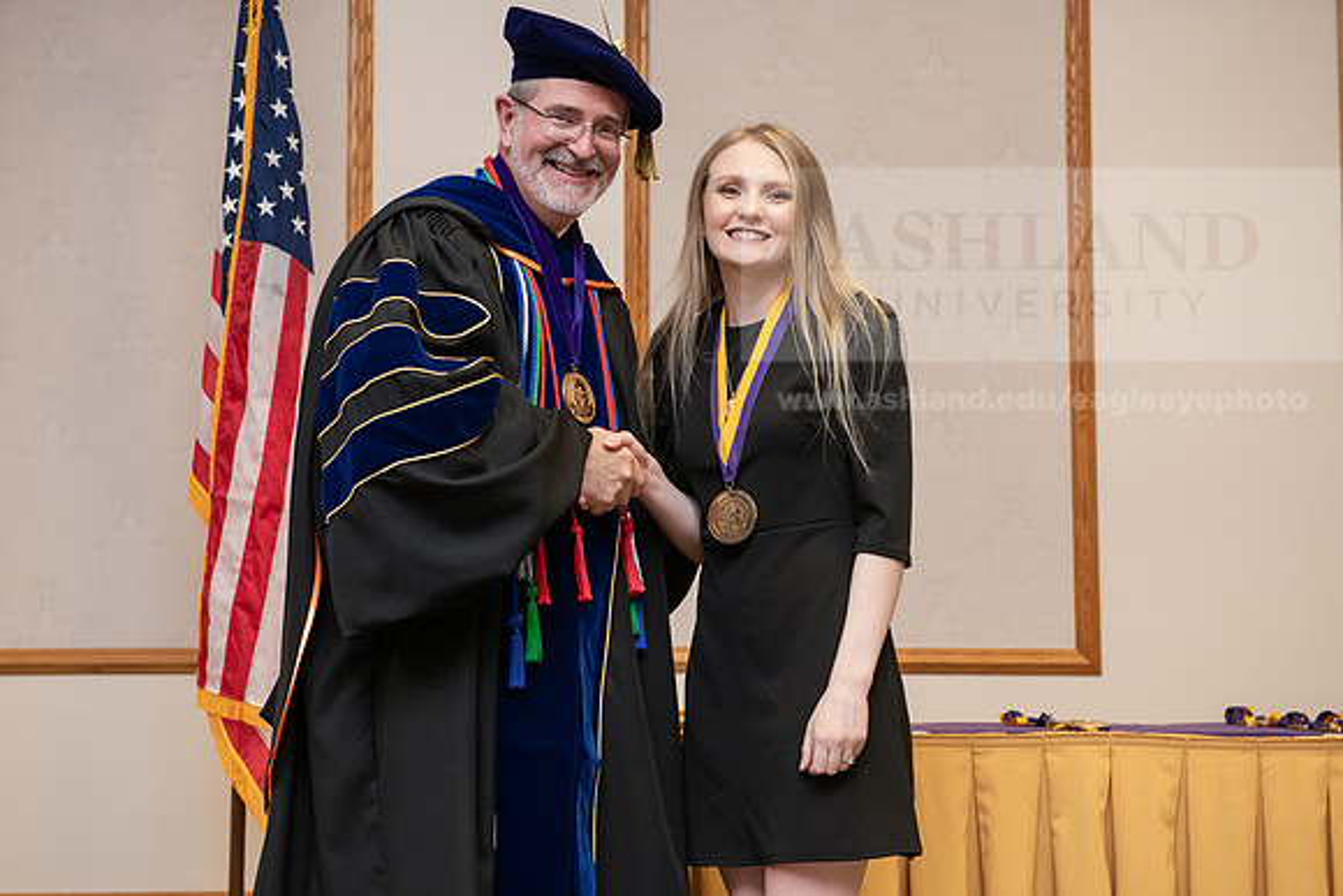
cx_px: 672
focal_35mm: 66
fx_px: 2463
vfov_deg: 20.6
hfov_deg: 30.5
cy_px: 448
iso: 2000
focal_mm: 66
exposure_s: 1/200
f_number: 5.6
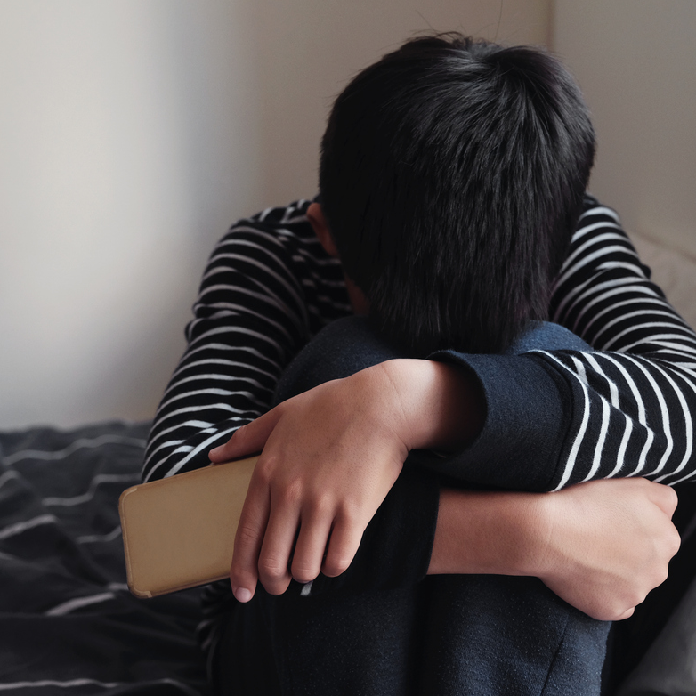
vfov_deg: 28.6
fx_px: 1365
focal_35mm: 60
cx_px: 278
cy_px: 370
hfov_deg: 28.5
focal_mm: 29.2
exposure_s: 1/45
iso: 800
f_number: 2.8
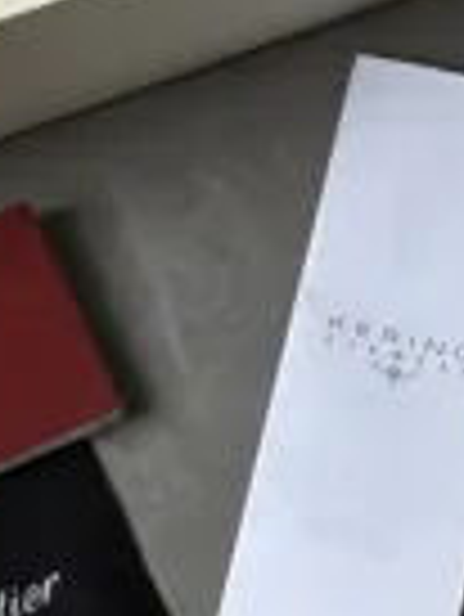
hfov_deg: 8.8
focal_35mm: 168
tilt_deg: -65.1
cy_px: -166
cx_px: 23
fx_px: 2998
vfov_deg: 11.5
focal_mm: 6.86
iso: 64
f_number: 1.78
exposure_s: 1/546
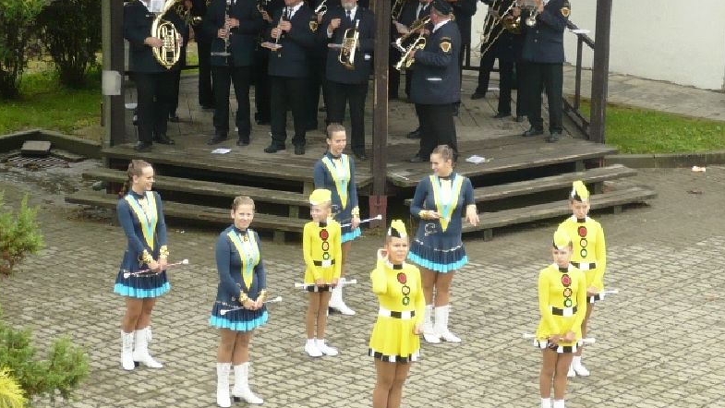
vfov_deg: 13.3
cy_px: 180
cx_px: 366
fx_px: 1750
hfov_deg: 23.4
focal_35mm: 91
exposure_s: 1/80
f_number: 3.7
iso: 100
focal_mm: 9.9
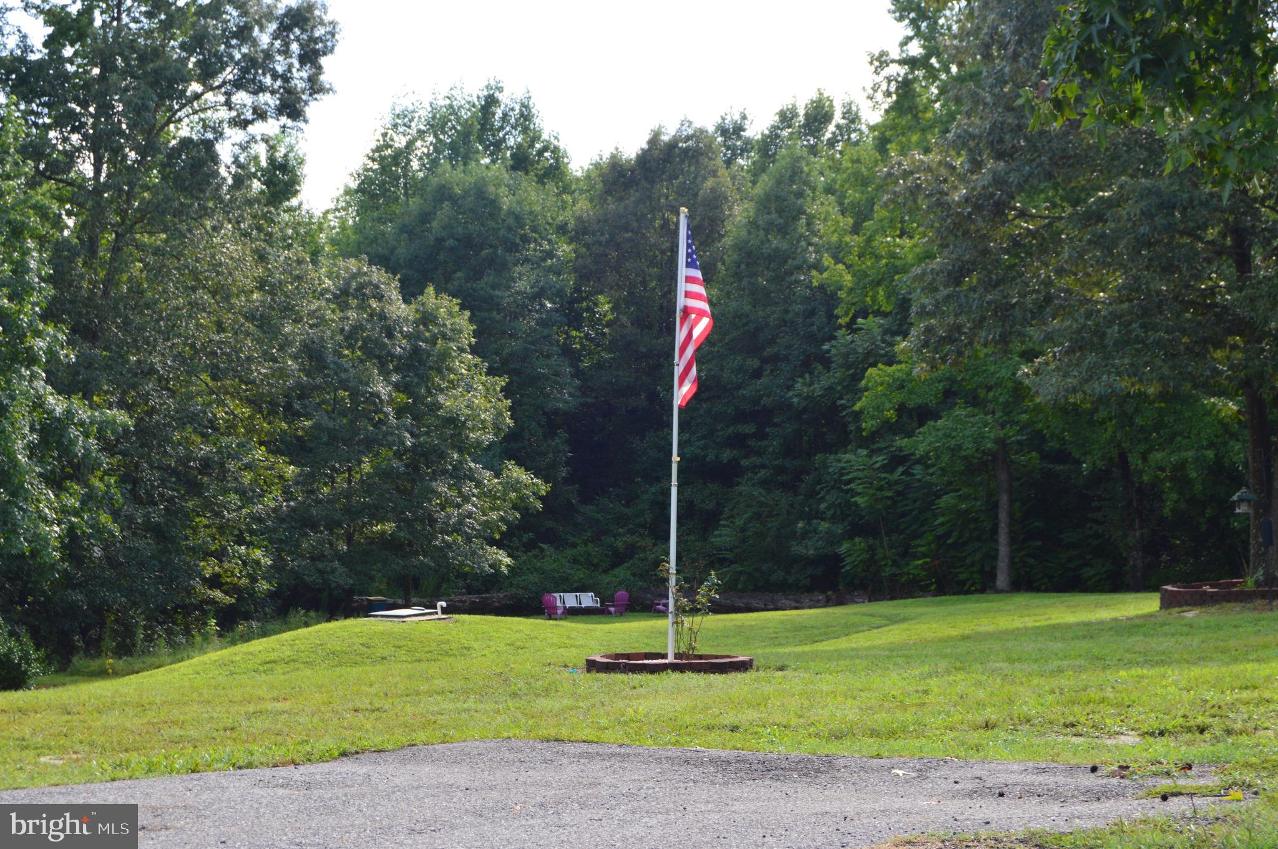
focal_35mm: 63
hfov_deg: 31.9
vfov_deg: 21.5
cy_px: 424
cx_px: 639
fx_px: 2234
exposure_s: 1/200
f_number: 10
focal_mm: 42
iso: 400
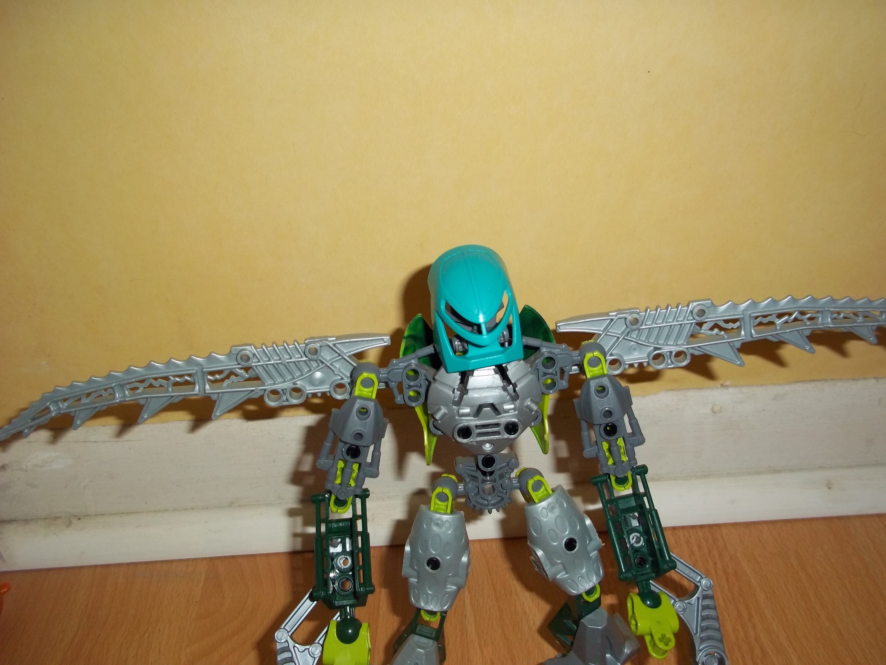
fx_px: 921
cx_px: 443
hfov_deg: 51.4
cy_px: 332
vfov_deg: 39.7
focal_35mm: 36
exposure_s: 1/30
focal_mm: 6.5
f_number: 3.1
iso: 160
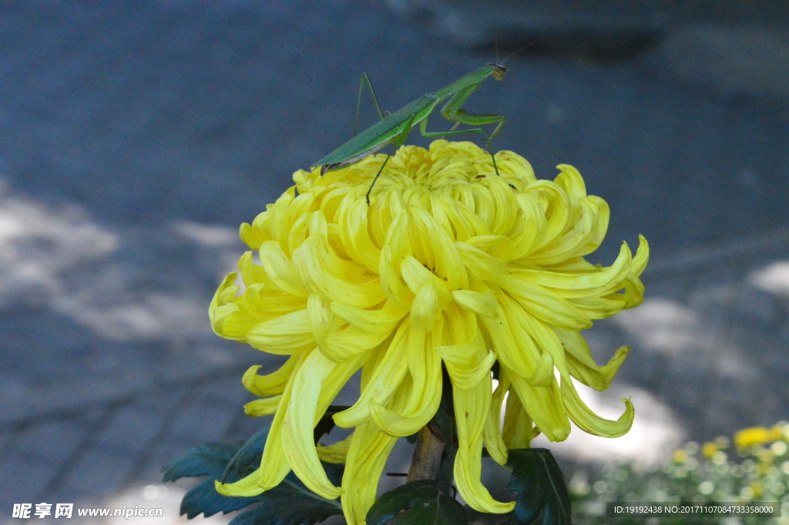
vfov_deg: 13.0
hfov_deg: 19.5
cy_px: 262
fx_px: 2299
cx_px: 394
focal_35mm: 105
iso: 6400
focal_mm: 70
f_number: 13
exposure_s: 1/250
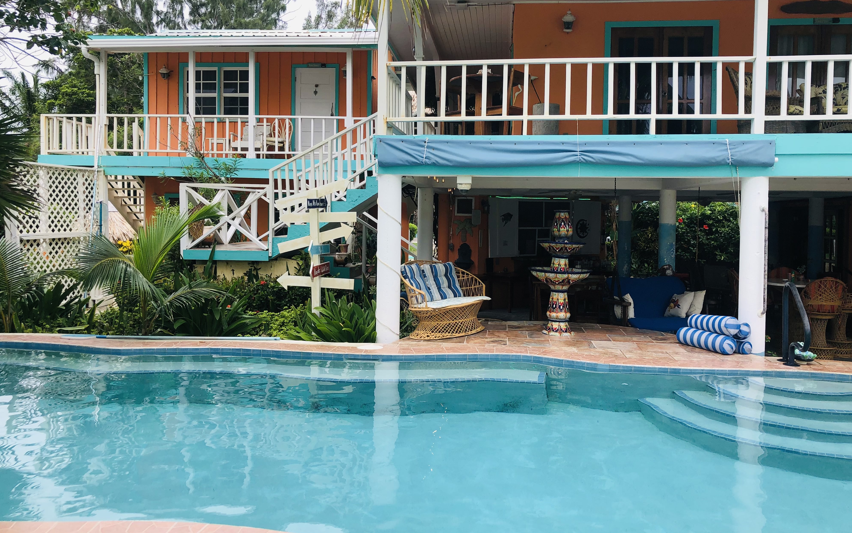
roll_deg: -0.4
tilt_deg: -2.0
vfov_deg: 41.8
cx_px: 428
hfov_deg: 62.9
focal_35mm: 30
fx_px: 697
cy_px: 238
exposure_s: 1/685
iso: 20
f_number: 1.8
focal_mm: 3.99
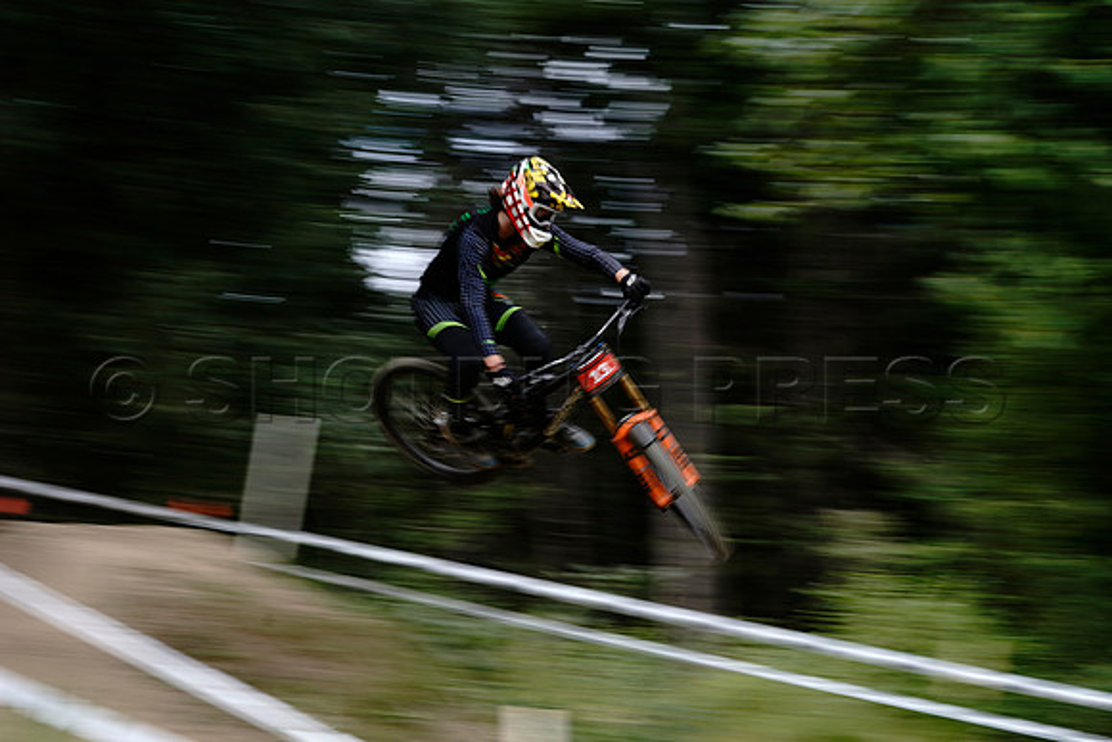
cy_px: 371
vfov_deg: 19.5
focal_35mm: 70
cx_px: 556
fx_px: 2163
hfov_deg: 28.8
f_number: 9
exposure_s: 1/40
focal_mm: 70
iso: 50
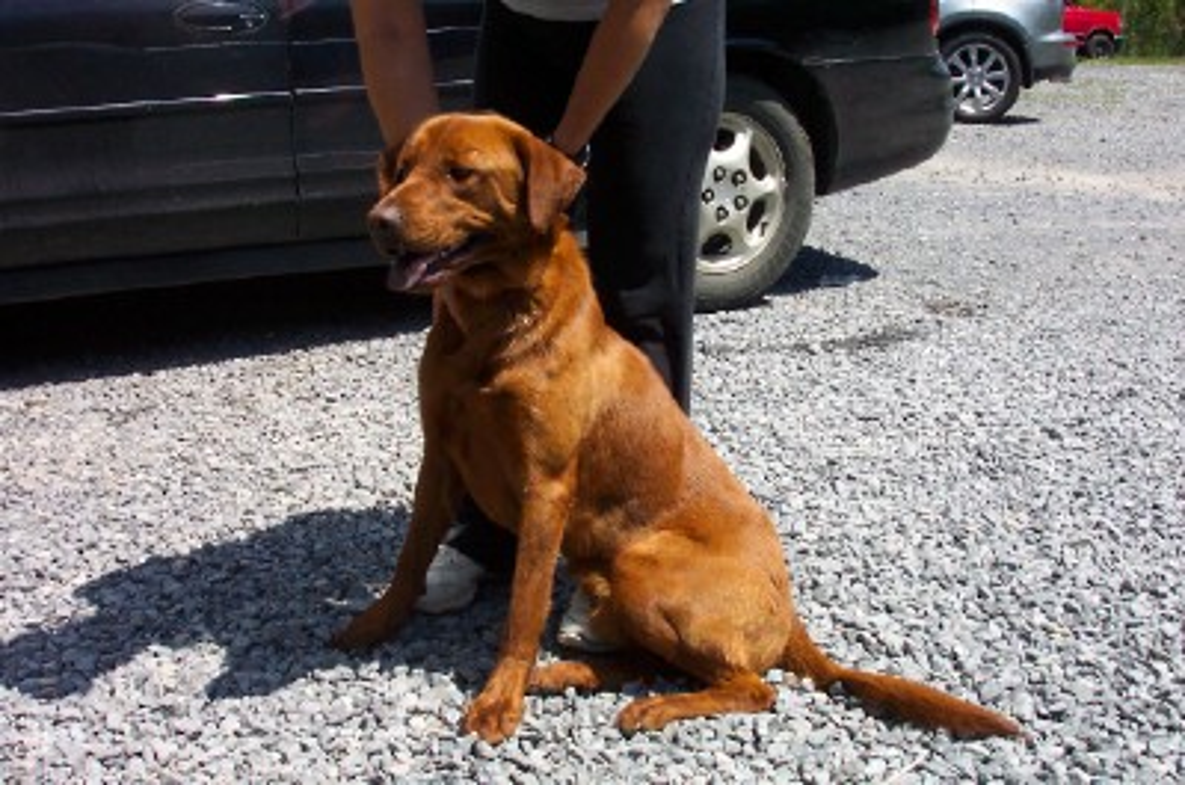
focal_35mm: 35
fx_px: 1150
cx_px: 592
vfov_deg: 37.7
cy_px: 392
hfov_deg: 54.5
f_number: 9.5
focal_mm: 7.5
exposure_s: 1/180
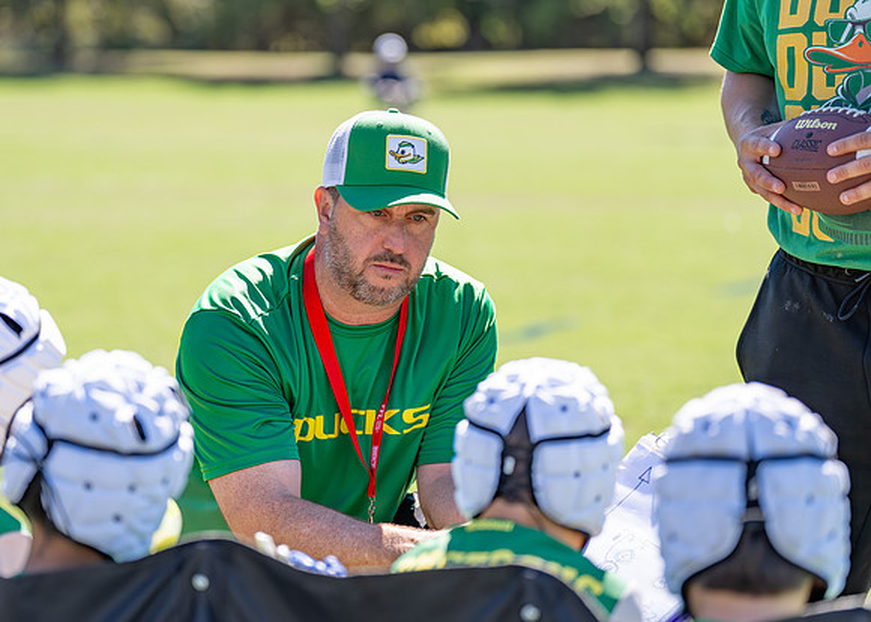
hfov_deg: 15.7
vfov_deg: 11.2
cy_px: 315
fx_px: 3165
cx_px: 372
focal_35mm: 128
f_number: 2.8
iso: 200
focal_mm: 114
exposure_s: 1/1600
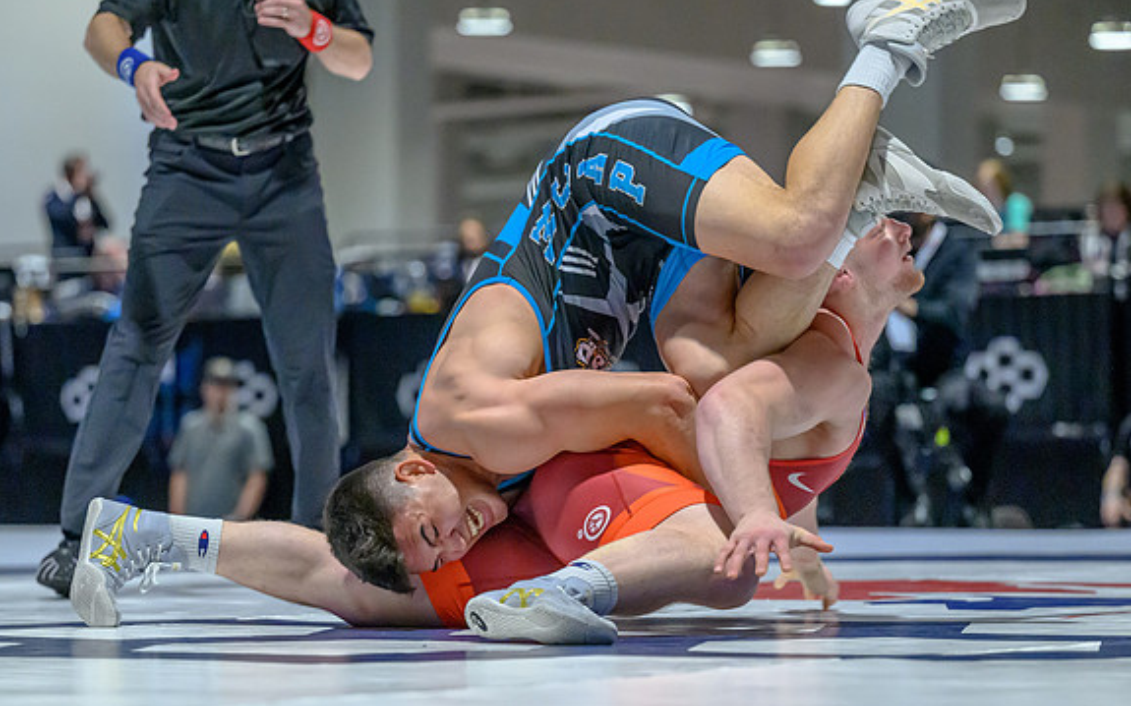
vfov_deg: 9.1
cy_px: 468
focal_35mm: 144
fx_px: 4437
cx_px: 511
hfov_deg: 14.5
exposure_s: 1/640
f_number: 2.8
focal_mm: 105
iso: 7200
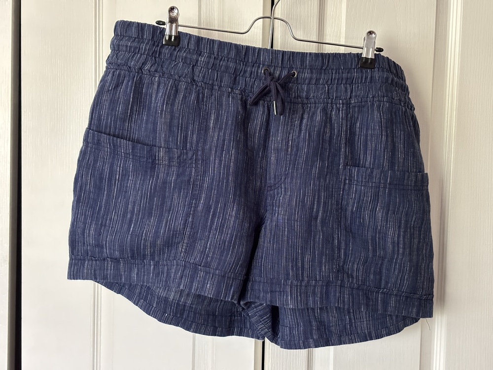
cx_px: 246
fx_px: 741
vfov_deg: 28.0
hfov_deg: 36.8
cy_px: 185
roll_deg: -1.3
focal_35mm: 52
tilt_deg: -2.6
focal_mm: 5.96
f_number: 1.6
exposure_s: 1/34
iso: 320
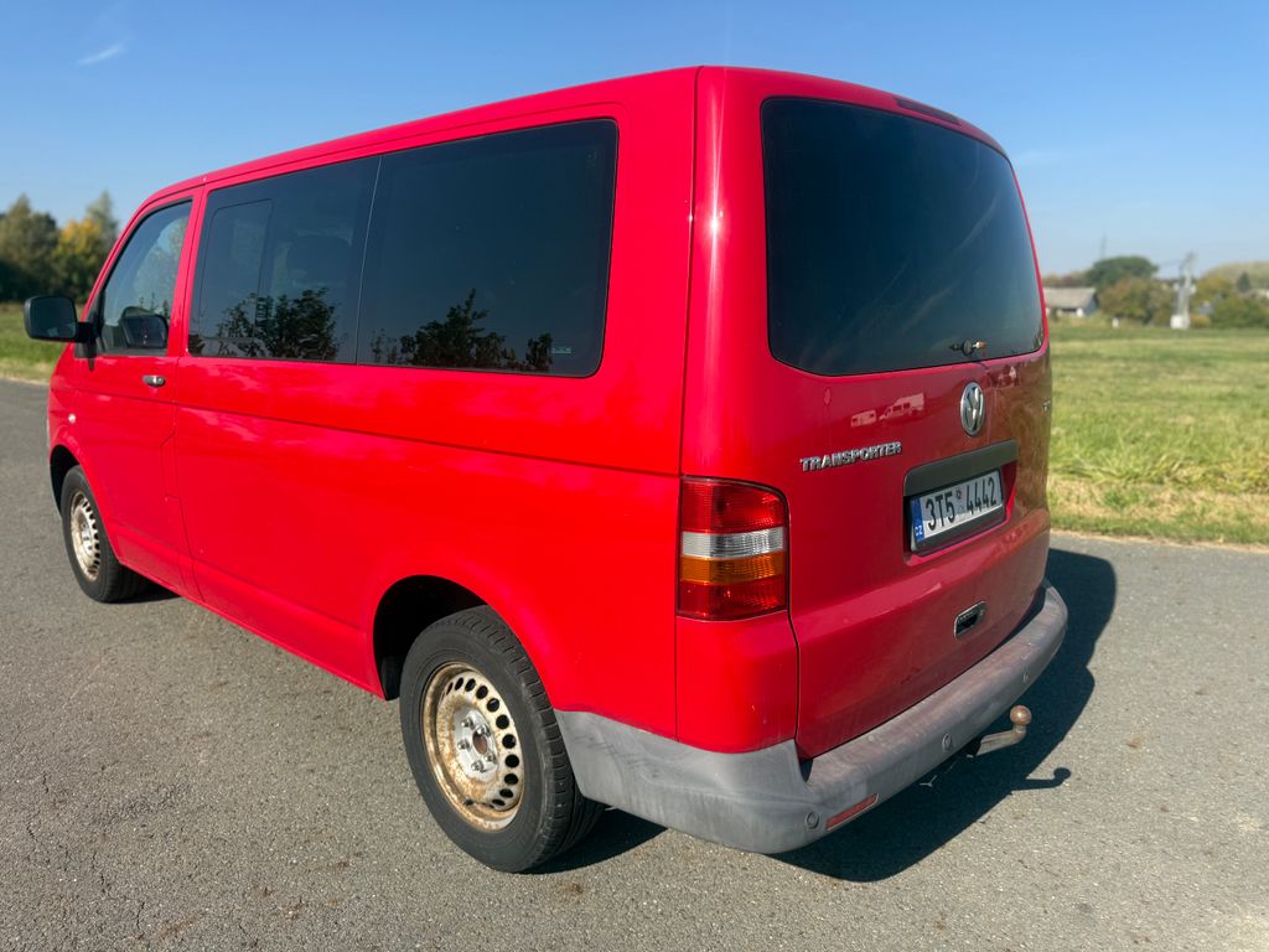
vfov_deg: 56.8
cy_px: 476
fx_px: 880
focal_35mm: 24
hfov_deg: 71.6
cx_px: 634
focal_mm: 6.76
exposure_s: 1/2801
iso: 80
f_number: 1.78
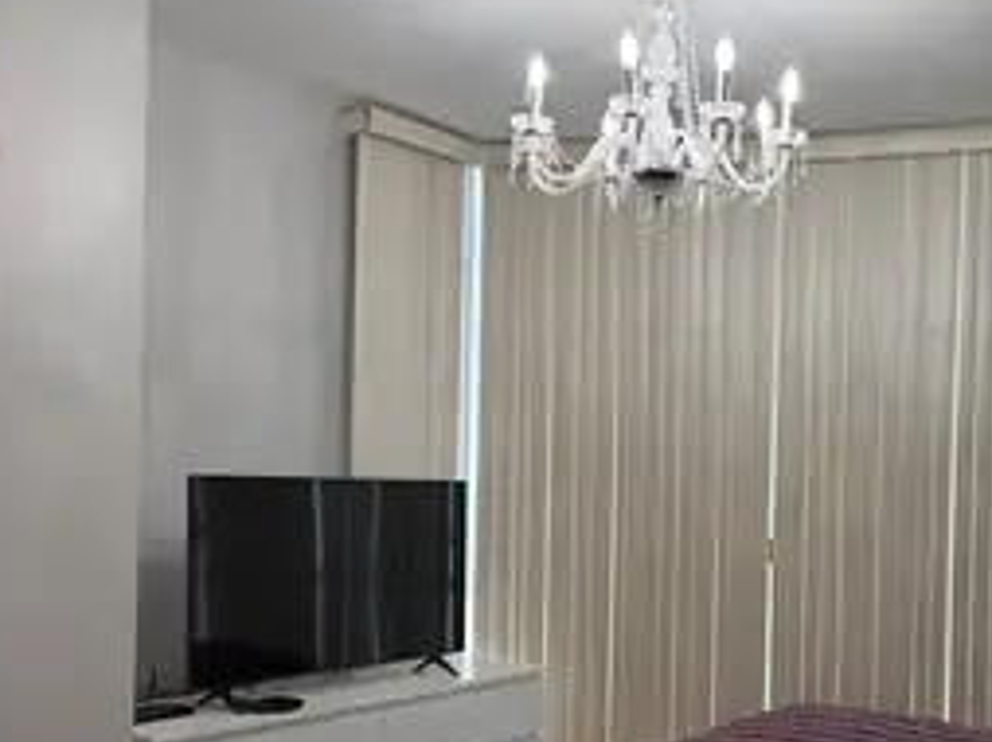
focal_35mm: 41
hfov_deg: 44.5
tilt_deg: -0.4
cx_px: 730
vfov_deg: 34.7
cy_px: 500
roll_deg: -1.0
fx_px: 1174
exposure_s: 1/120
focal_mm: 5.96
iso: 125
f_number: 1.6
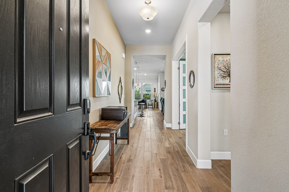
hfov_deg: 93.3
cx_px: 144
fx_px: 136
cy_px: 96
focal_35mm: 17
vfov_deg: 70.4
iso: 320
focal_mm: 11.5
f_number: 8
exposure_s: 1/50
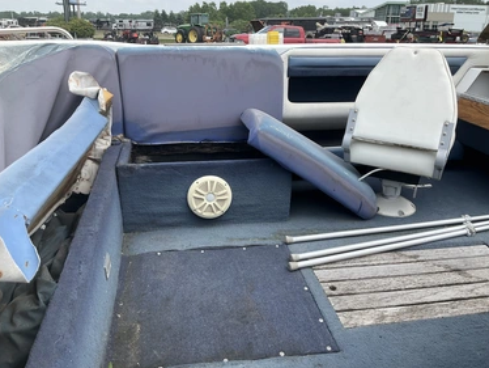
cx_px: 255
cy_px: 183
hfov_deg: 58.3
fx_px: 438
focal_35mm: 31
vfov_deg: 45.5
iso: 25
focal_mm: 3
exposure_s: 1/1015
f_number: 1.8
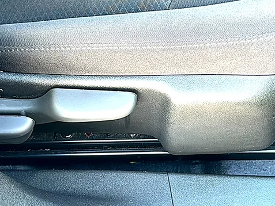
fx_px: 524
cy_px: 63
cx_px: 157
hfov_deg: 29.3
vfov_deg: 22.1
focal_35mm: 66
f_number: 1.78
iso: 64
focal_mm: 6.86
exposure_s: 1/42
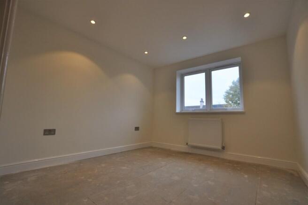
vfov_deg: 77.2
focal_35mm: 15
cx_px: 154
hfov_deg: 100.4
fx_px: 128
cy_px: 102
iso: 400
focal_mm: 10
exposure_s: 1/80
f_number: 4.5
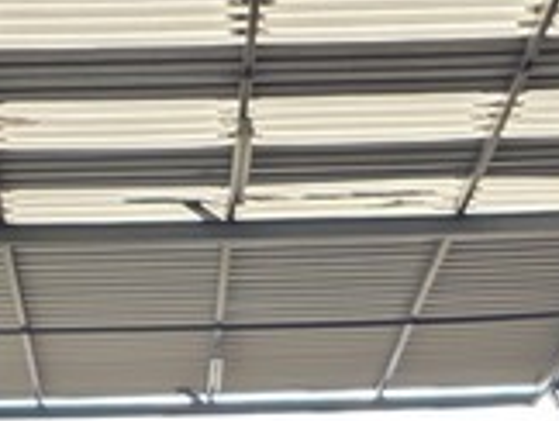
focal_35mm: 145
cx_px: 162
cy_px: 1232
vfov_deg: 8.6
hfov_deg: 13.6
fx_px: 2345
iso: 40
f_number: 1.7
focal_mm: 6.25
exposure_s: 1/180
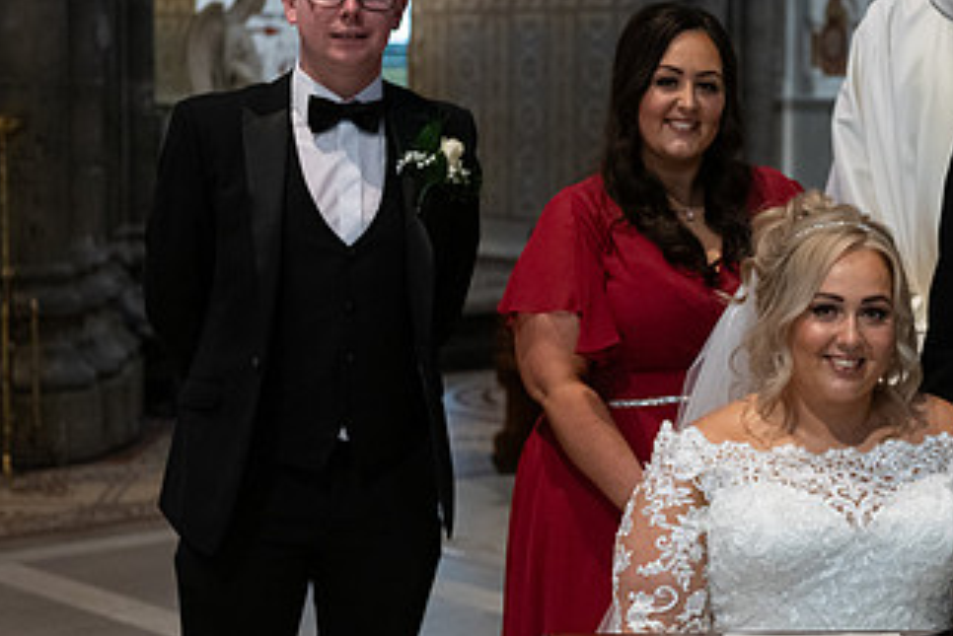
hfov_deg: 22.4
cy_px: 256
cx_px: 740
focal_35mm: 90
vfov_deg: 15.2
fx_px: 2383
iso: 1250
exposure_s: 1/160
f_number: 3.5
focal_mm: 50
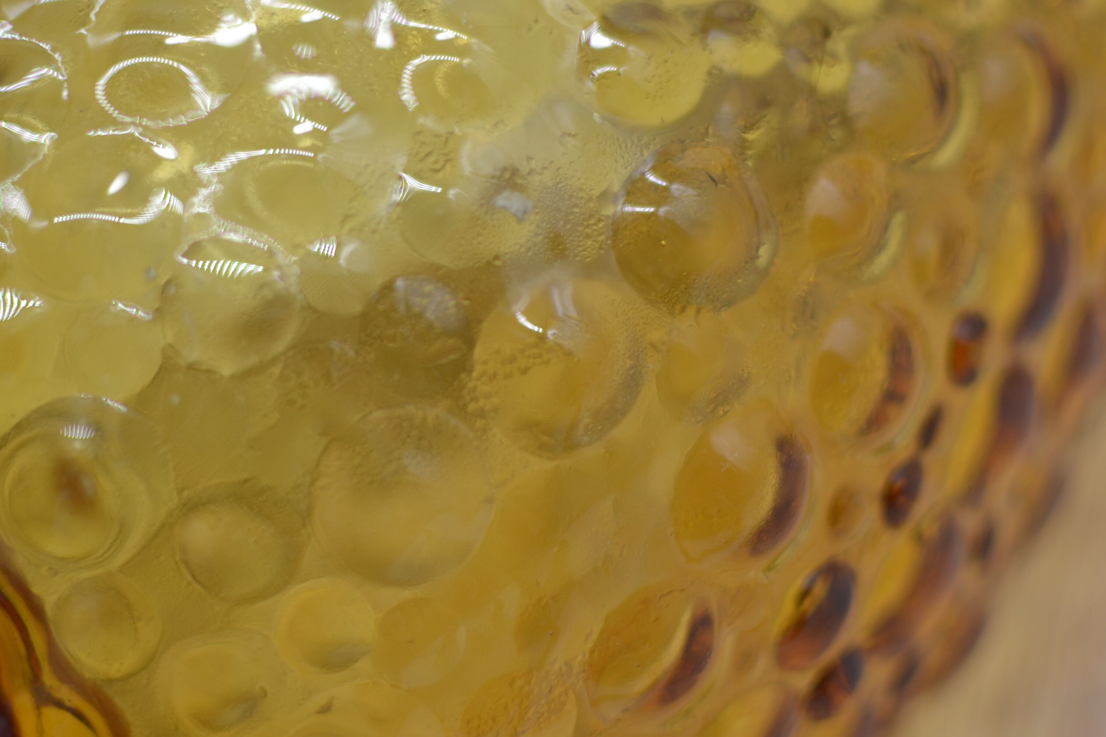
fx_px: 2481
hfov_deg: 25.1
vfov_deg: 16.9
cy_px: 229
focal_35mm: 81
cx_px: 531
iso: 100
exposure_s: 1/500
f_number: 1.8
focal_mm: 35
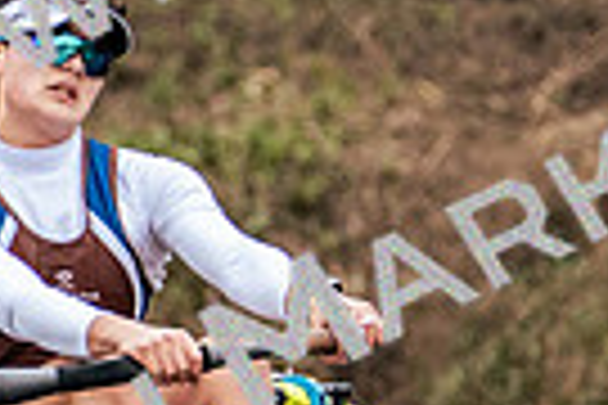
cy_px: 218
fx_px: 26243
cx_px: -473
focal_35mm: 1554
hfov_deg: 1.3
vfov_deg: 0.9
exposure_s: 1/2000
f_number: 6.3
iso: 2500
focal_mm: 362
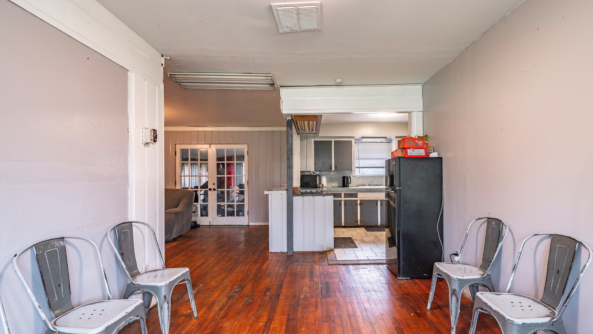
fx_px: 267
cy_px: 175
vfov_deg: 63.9
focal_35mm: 17
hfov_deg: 95.7
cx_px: 320
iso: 100
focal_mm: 15
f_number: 8
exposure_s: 1/4
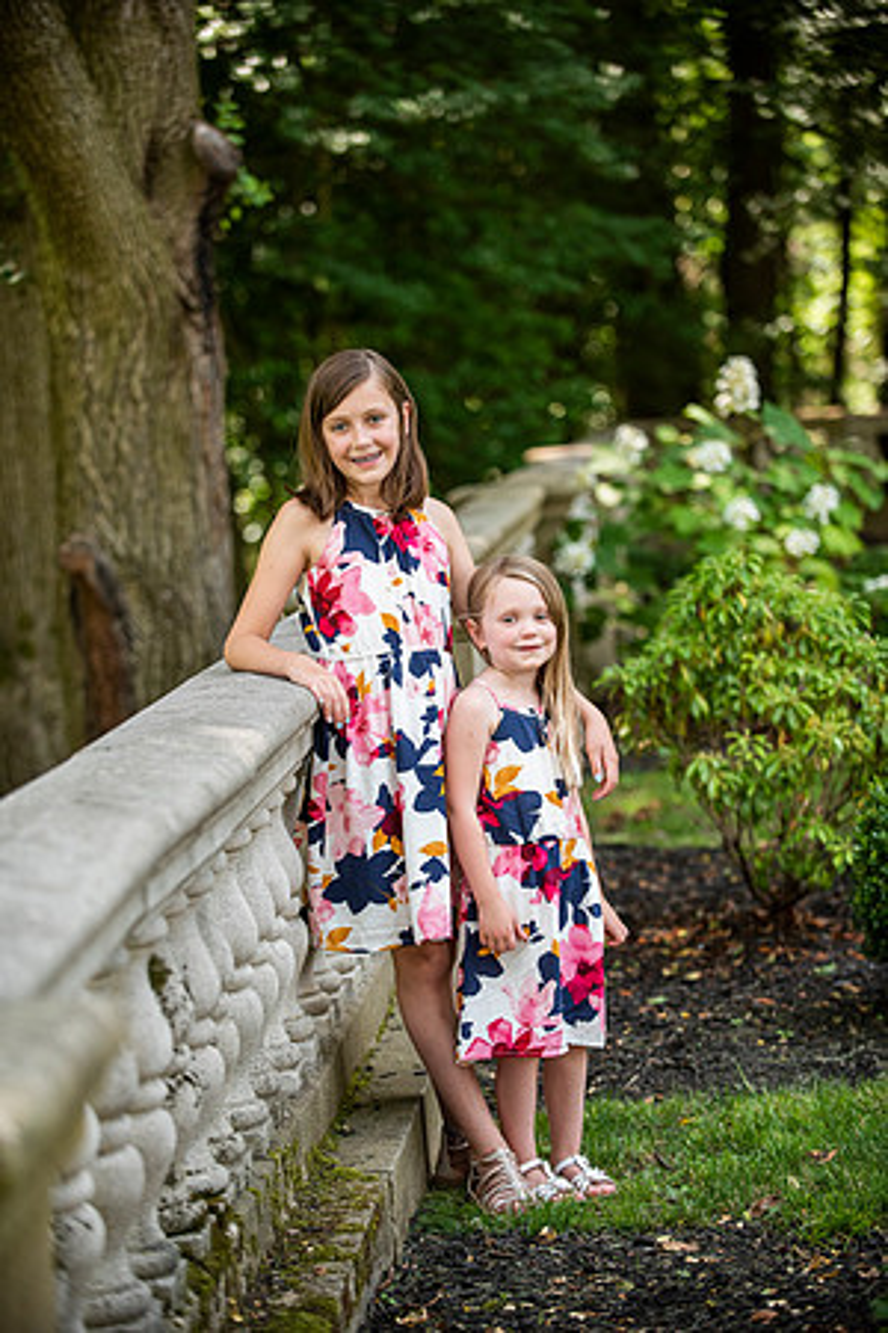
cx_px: 444
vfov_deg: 20.8
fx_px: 3626
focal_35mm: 98
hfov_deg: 14.0
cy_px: 666
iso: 800
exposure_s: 1/1000
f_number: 2.8
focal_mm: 98
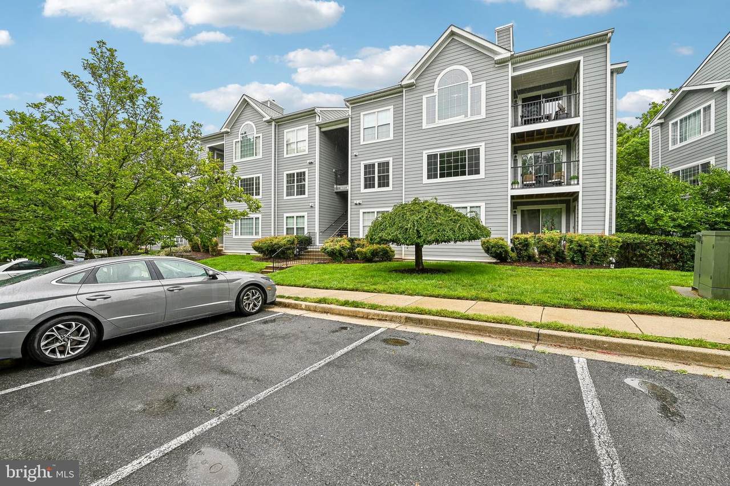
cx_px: 365
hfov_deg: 104.3
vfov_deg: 81.2
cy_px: 243
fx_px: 284
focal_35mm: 14
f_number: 8
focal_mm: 14
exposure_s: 1/125
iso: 100
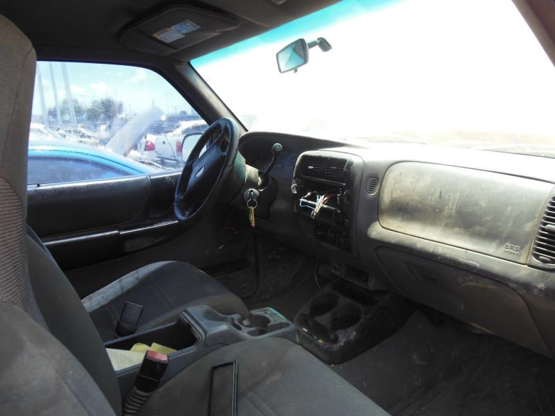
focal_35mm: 25
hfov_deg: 69.4
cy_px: 208
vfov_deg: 54.9
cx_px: 278
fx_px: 401
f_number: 3.2
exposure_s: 1/250
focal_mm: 4.5
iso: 125
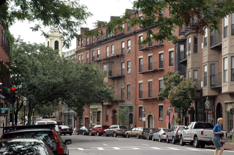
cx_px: 117
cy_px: 78
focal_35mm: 72
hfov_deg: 28.1
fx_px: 468
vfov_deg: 18.9
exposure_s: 1/320
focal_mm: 48
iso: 640
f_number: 9
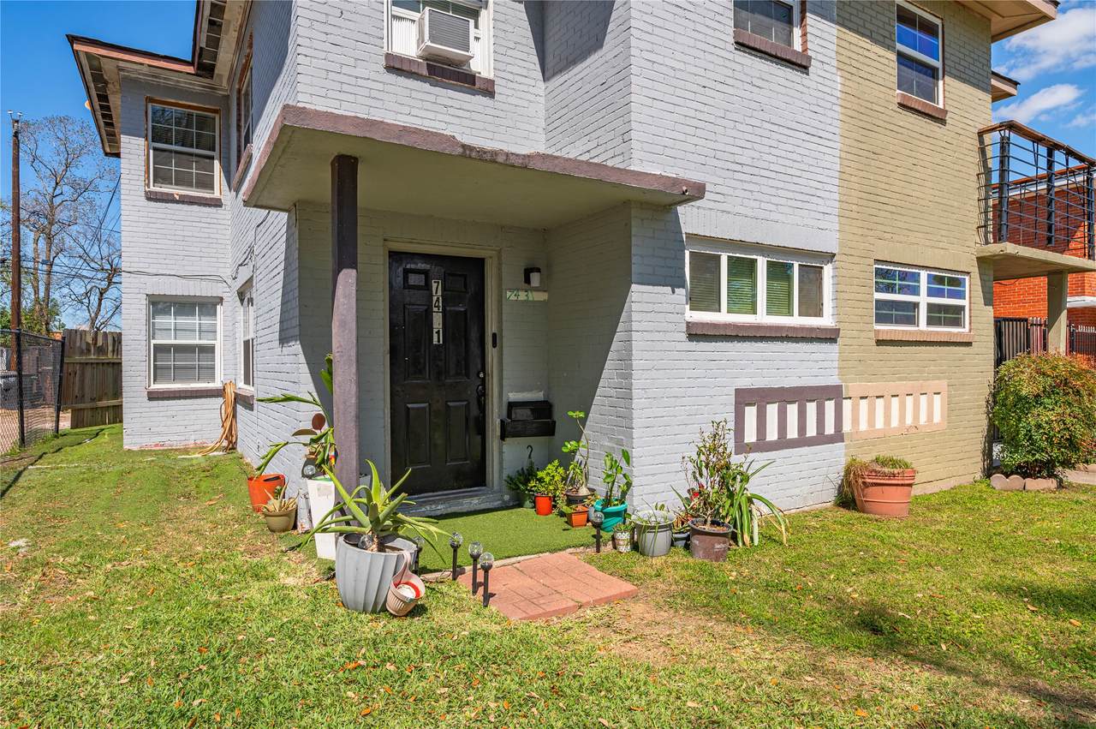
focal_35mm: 21
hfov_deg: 81.3
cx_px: 548
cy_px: 364
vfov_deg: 59.4
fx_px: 639
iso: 100
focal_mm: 21
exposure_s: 1/250
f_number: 11
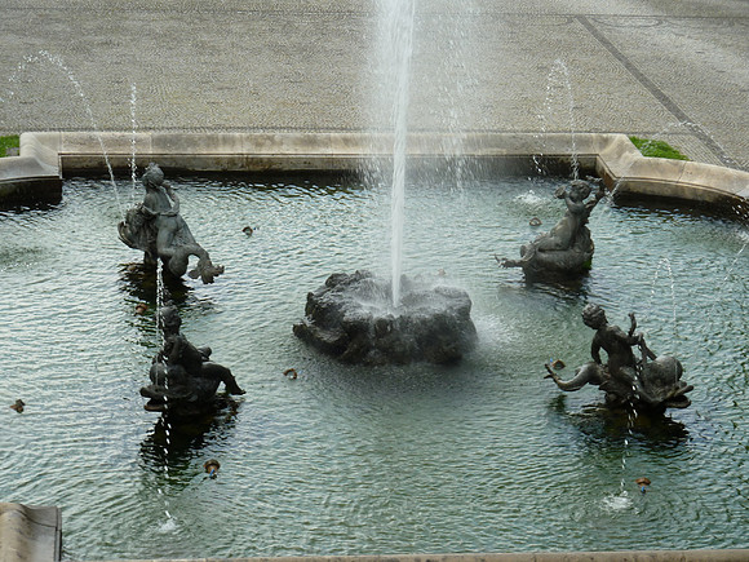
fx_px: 2402
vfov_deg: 13.3
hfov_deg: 17.7
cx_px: 374
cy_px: 281
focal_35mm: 111
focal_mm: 18.2
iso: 80
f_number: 4.4
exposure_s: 1/160
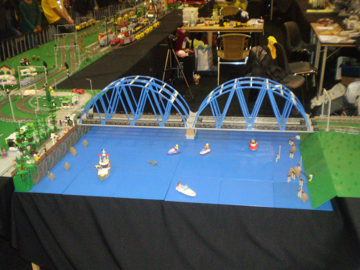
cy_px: 135
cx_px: 180
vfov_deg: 34.3
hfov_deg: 44.8
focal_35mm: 42
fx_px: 437
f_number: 3.5
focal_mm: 7.4
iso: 500
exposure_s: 1/30
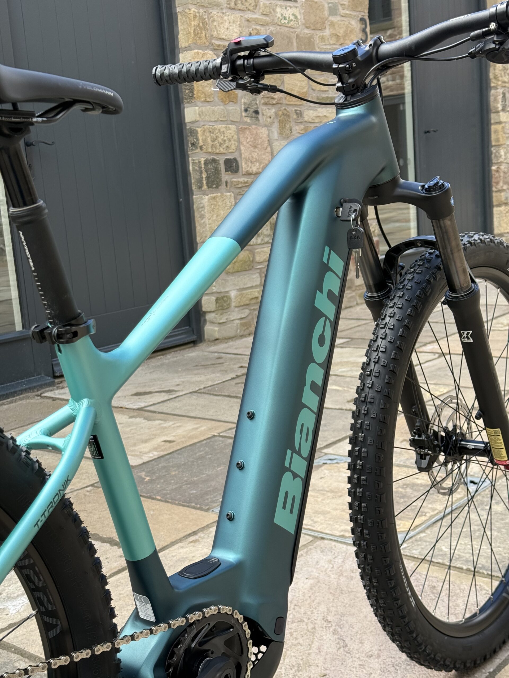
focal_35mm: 48
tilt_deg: -9.4
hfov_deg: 30.3
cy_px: 339
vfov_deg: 39.7
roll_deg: +4.8
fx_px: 941
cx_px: 254
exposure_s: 1/1149
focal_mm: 6.76
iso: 80
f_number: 1.78
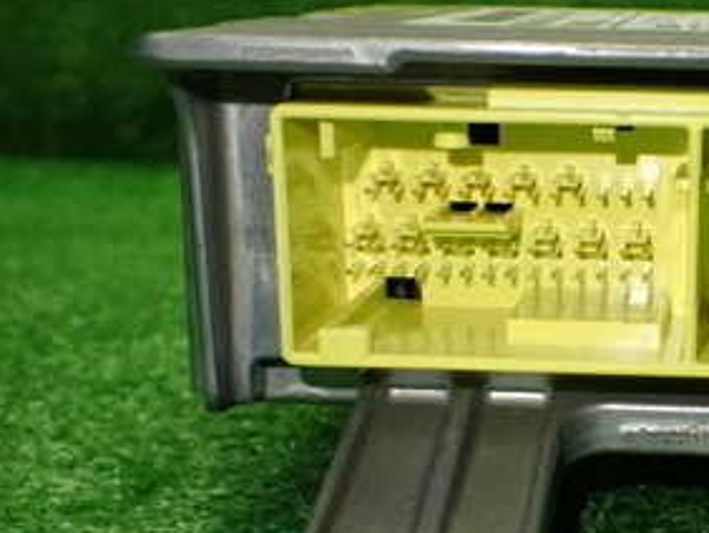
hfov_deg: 27.0
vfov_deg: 21.5
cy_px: 367
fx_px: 1394
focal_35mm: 68
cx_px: 706
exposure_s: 1/125
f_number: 2.4
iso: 400
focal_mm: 5.79
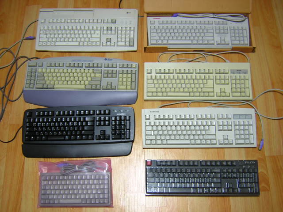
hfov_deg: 51.4
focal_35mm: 36
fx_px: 294
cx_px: 142
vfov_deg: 39.7
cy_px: 106
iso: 101
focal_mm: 4.7
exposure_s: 1/3.7
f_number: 2.6
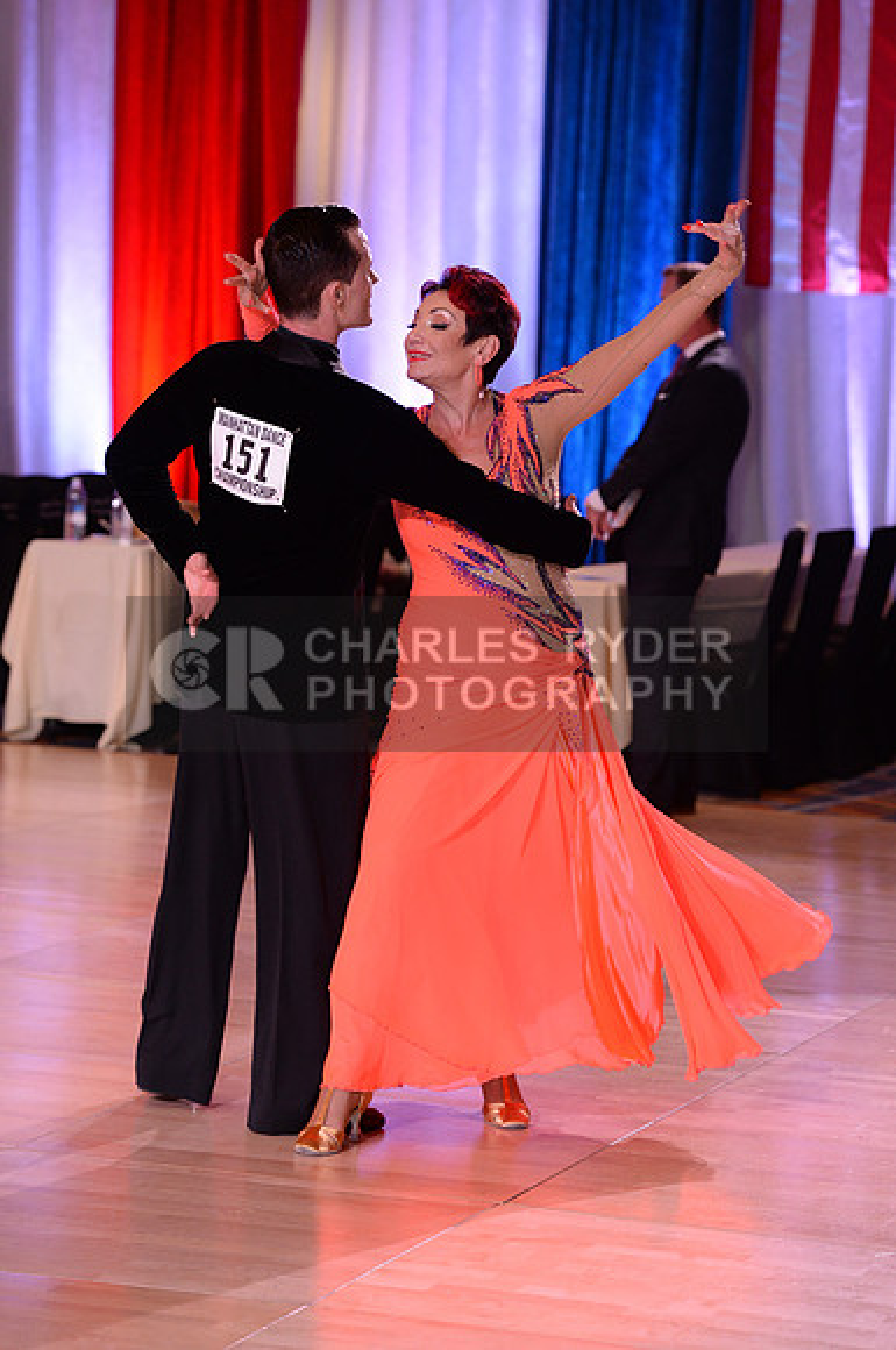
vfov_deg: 16.4
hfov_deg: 10.9
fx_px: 4680
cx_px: 448
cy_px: 675
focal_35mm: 125
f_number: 4.5
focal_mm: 125
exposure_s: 1/250
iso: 2000
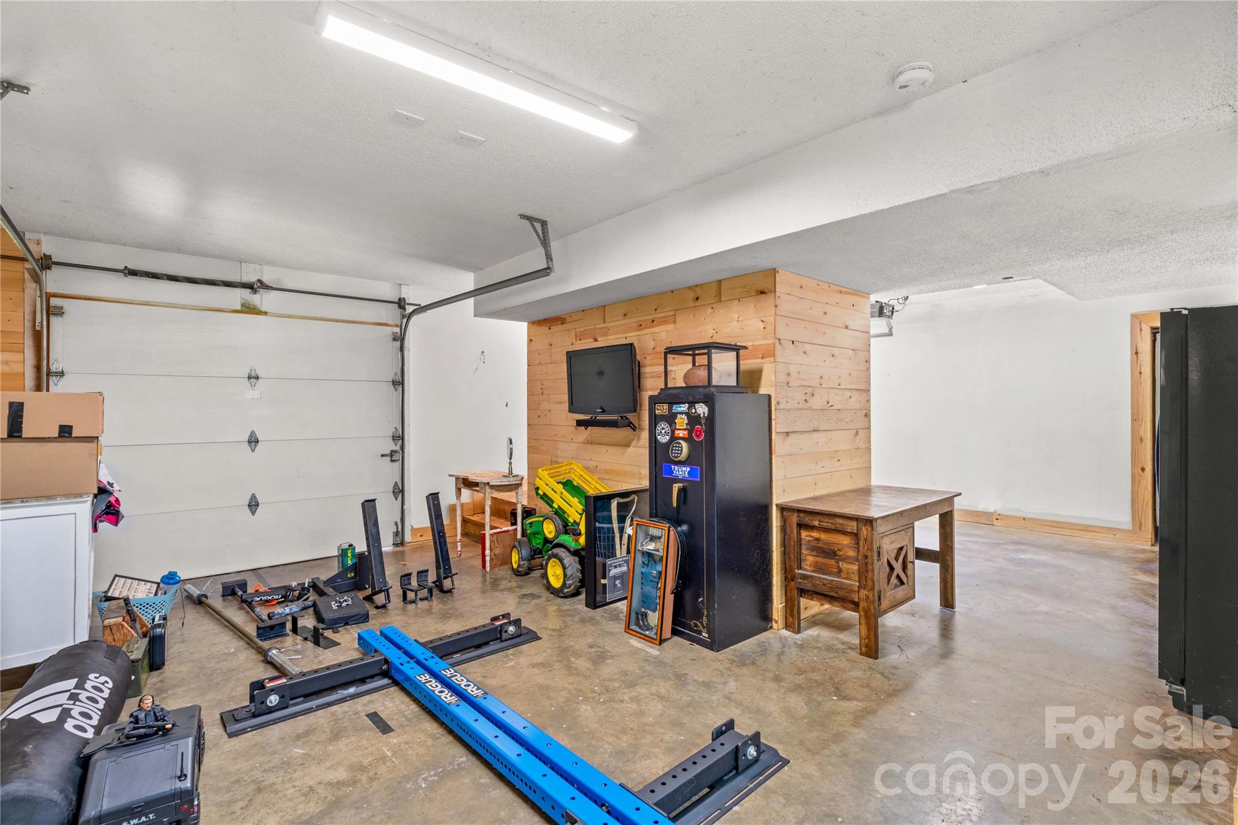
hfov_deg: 96.8
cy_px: 412
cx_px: 619
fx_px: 550
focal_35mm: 16
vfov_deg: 73.7
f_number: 8
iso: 100
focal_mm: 16
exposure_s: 1.6
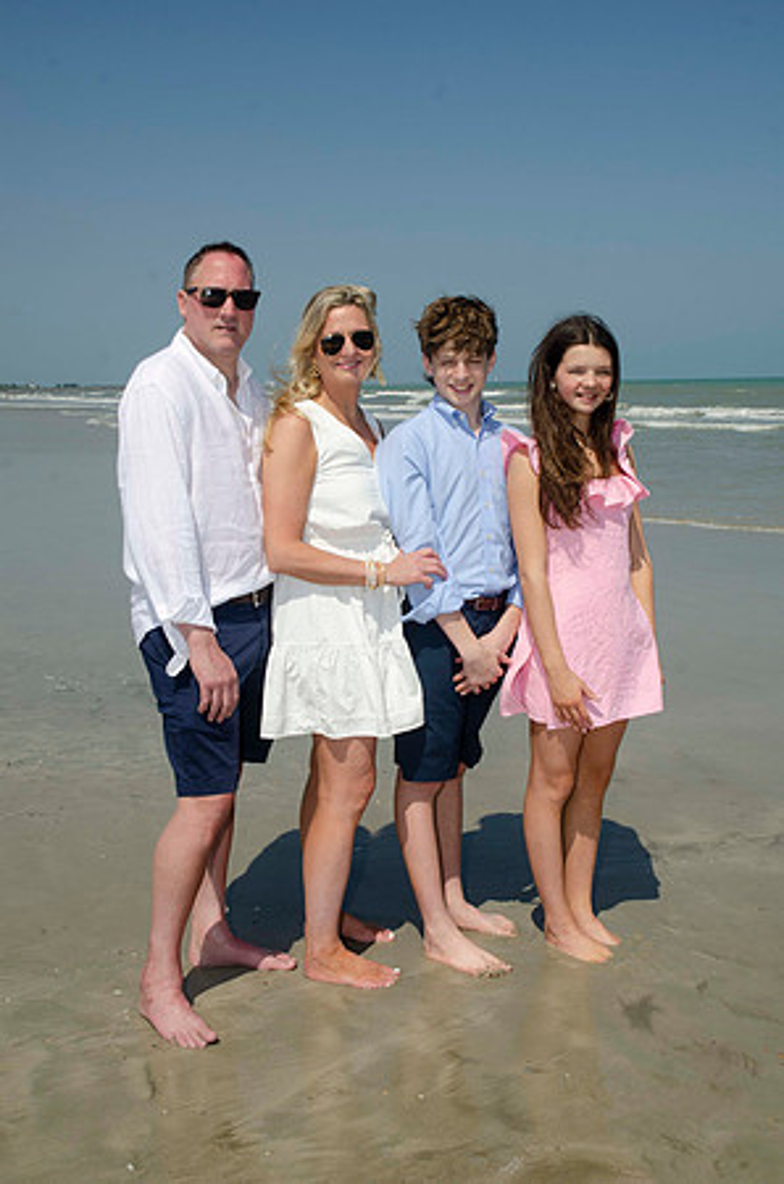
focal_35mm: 40
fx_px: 1329
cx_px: 392
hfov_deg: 32.9
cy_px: 592
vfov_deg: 48.0
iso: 100
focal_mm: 27
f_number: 10
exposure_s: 1/250
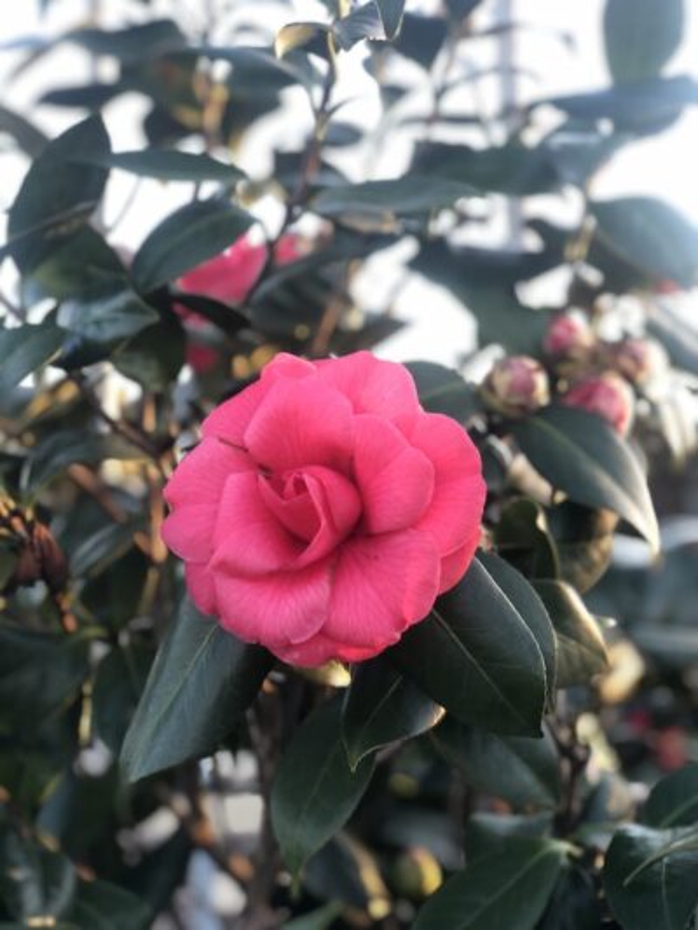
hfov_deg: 28.0
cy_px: 465
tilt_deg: +2.6
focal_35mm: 52
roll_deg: +2.7
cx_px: 349
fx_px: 1397
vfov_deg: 36.8
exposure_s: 1/60
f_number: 2.4
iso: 40
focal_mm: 6
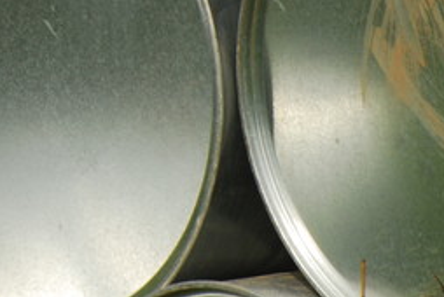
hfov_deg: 1.7
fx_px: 14916
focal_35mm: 1208
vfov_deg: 1.1
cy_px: -300
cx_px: -15
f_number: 10
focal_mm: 200
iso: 100
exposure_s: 1/80
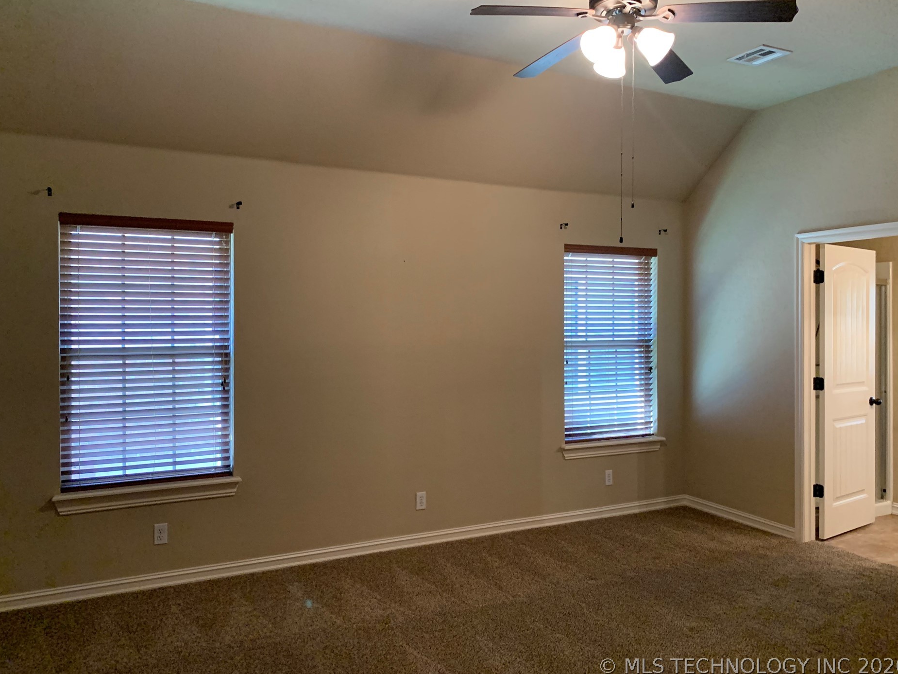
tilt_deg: +0.2
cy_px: 332
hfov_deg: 65.3
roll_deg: +0.2
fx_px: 700
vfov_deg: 51.4
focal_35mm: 27
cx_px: 446
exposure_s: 1/60
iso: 400
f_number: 1.8
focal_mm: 4.25
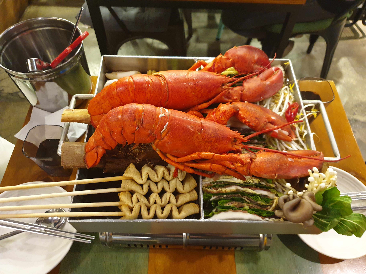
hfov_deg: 67.3
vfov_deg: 53.1
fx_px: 275
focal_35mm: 26
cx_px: 183
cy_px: 137
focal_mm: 4.3
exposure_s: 1/17
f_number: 1.5
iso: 320
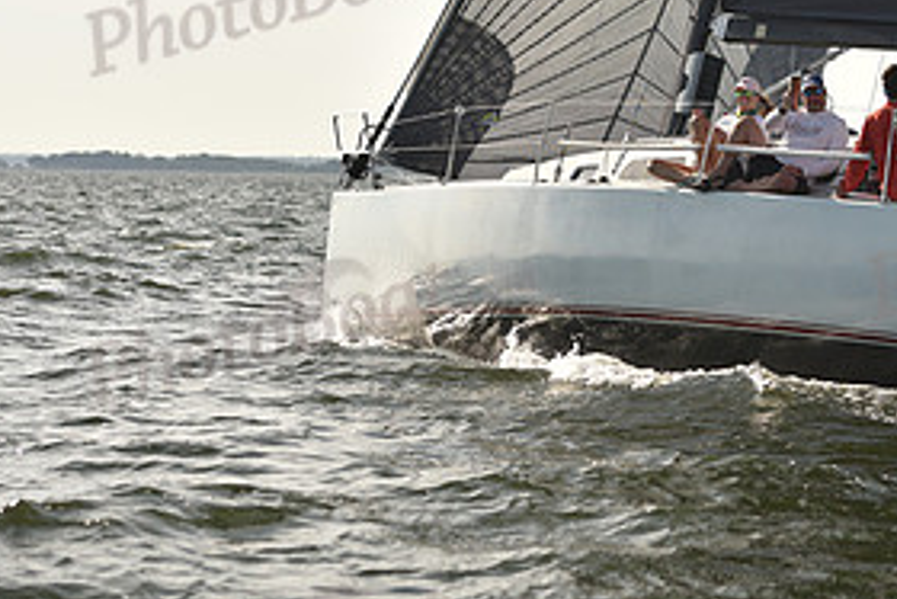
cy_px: 114
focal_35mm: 145
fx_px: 3615
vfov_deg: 9.4
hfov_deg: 14.1
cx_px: 705
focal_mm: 70
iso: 250
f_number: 3.5
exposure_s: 1/1250
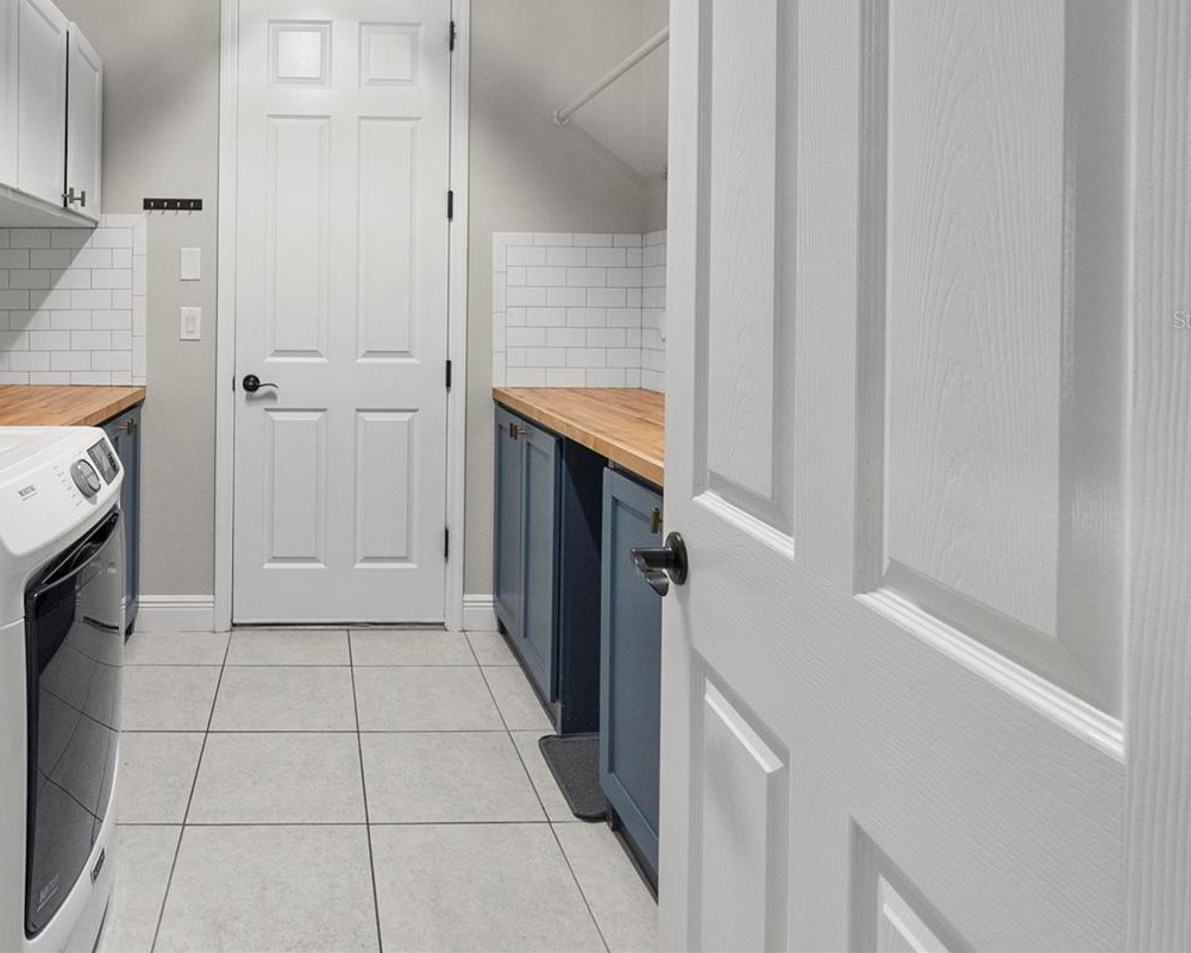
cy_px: 319
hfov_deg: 66.7
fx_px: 846
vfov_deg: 57.5
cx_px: 327
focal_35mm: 24
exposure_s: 1/6
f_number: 9
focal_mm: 16
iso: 2000
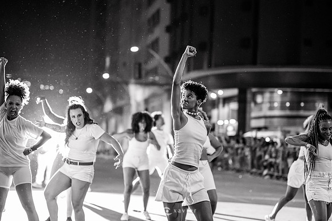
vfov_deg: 18.2
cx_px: 166
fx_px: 691
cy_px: 110
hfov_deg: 27.0
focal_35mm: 75
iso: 2000
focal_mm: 50
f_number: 1.2
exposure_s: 1/250
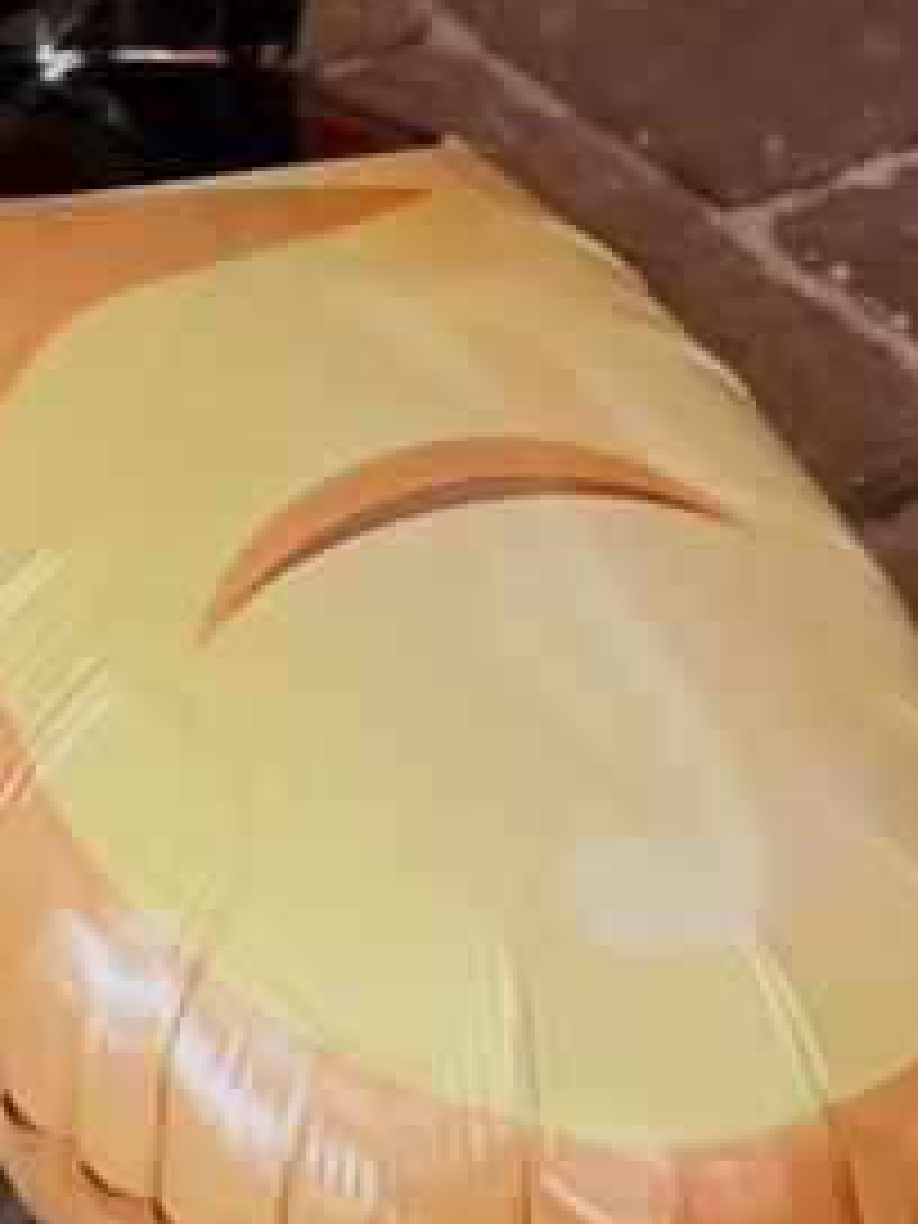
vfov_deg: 8.4
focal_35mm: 196
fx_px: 6930
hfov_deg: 7.3
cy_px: -2547
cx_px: -792
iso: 80
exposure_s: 1/121
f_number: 1.5
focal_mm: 5.7
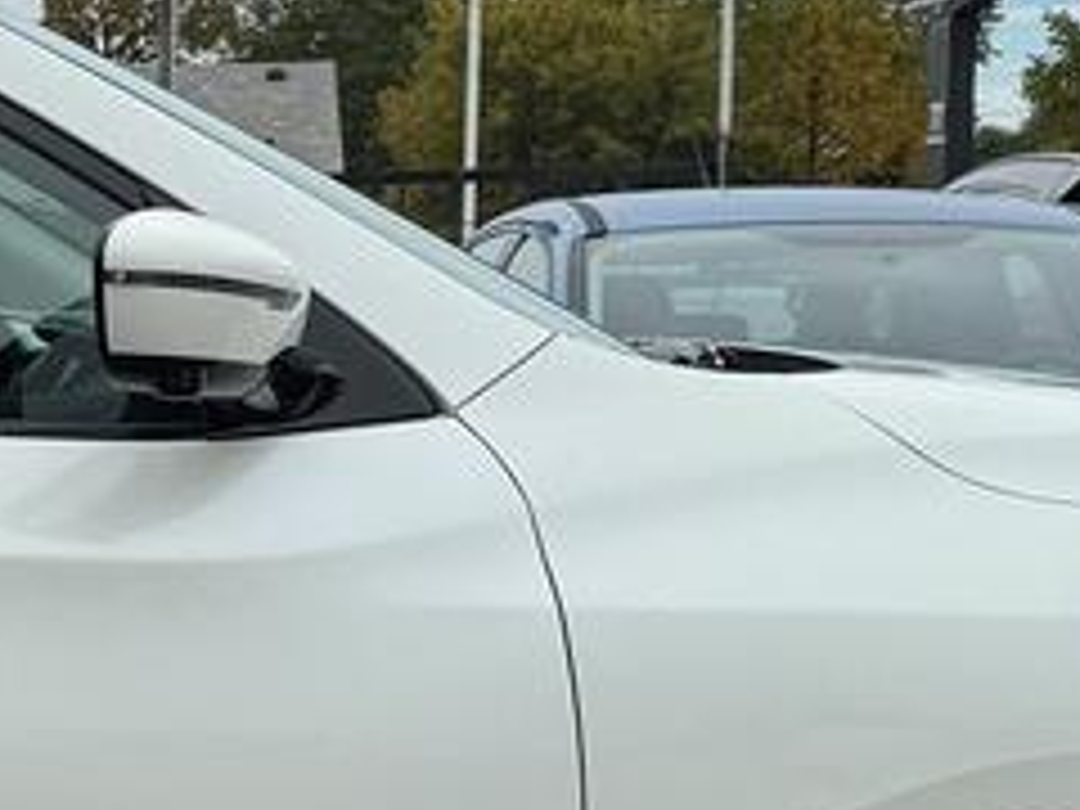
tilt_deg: -4.7
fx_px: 3994
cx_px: -657
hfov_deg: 14.2
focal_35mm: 128
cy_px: 549
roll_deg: -0.3
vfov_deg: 11.6
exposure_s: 1/4310
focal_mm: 6.76
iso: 80
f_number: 1.78
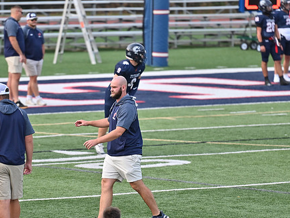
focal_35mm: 385
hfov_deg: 5.1
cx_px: 125
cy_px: 107
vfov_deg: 3.9
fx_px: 3224
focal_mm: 200
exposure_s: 1/2000
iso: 400
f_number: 3.5
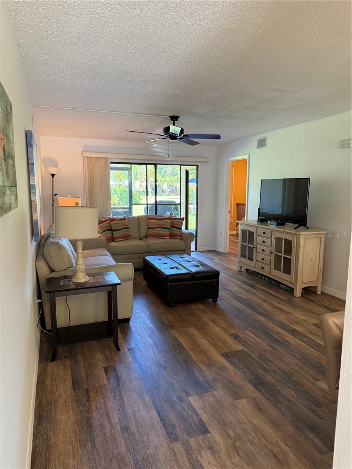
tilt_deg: -8.1
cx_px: 176
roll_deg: -0.7
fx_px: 325
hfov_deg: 56.8
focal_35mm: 24
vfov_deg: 71.6
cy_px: 234
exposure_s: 1/60
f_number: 1.78
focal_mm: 6.76
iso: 250
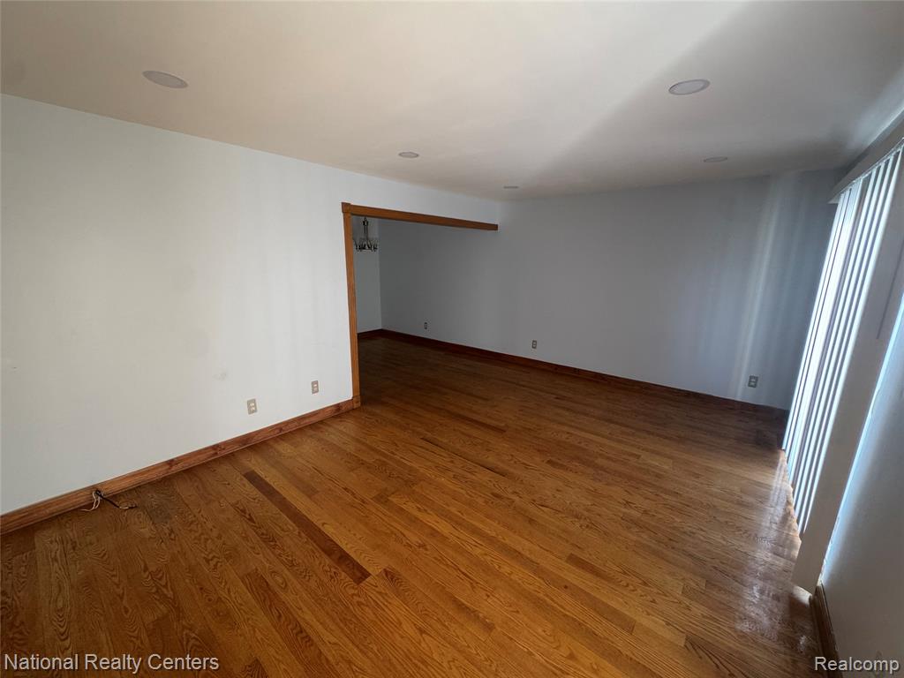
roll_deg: -0.4
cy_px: 339
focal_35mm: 14
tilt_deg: -12.6
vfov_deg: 85.7
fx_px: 366
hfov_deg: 102.1
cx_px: 452
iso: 160
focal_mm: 2.22
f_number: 2.2
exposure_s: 1/60
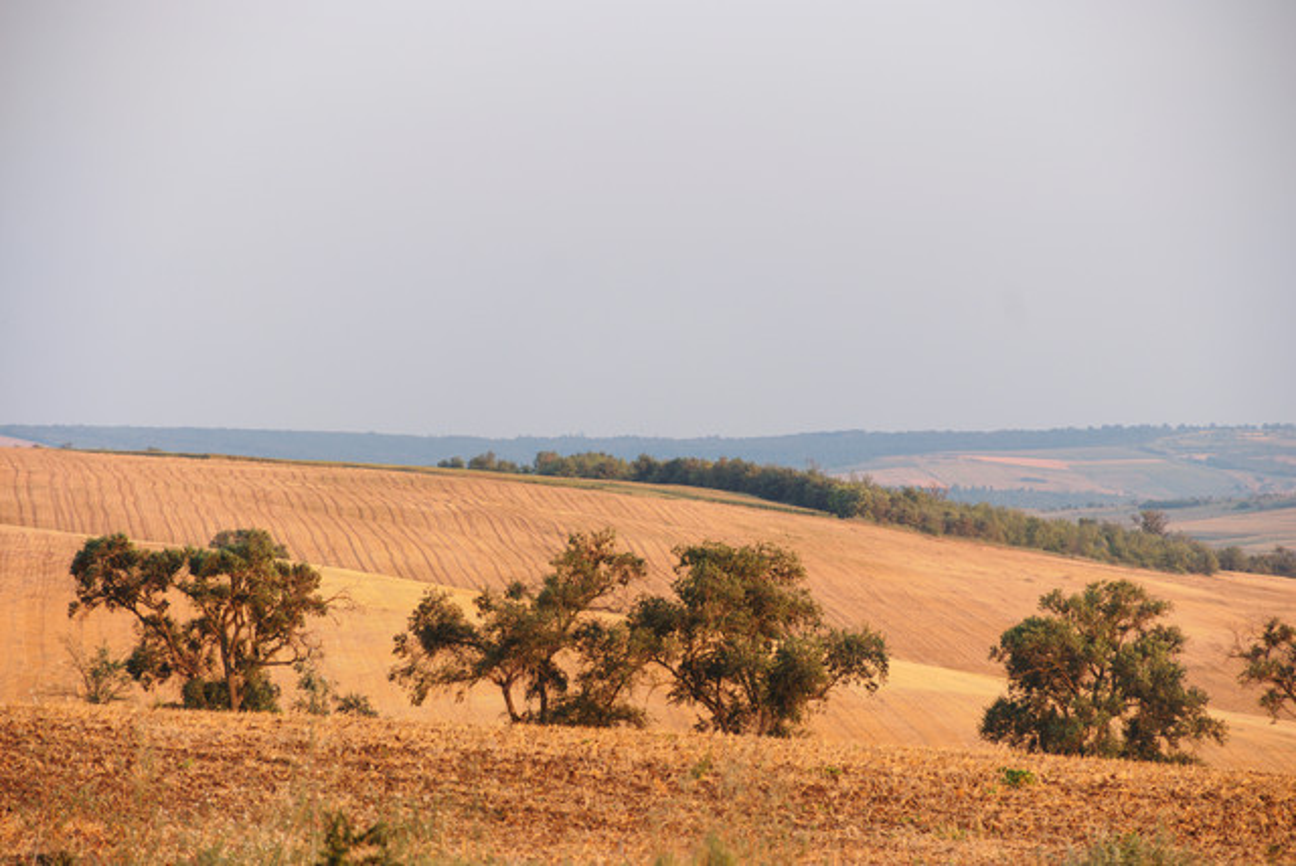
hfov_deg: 10.5
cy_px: 433
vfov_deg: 7.1
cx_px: 648
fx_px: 7026
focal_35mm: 195
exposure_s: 1/100
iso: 160
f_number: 5.6
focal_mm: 130
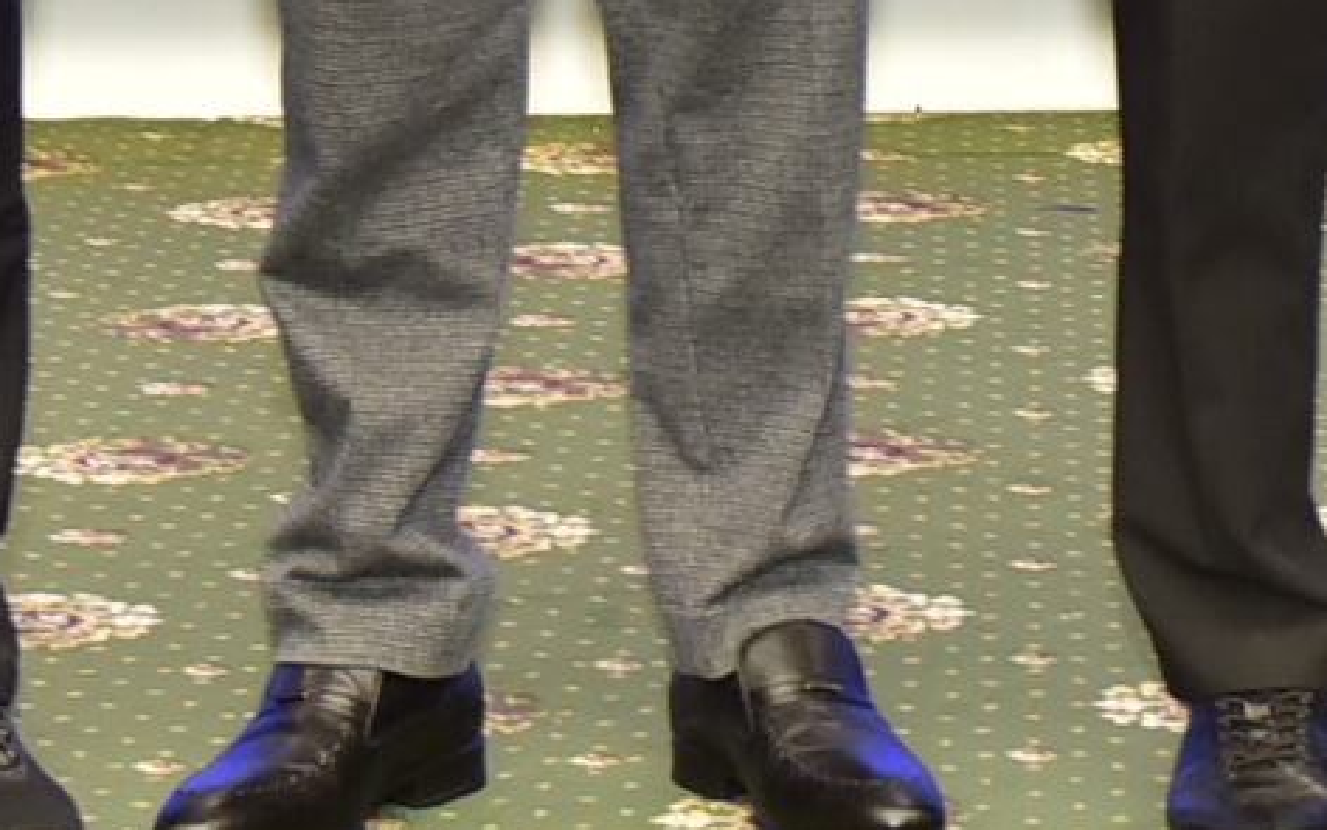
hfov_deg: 10.5
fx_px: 7197
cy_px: -803
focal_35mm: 199
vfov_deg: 6.4
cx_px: 1147
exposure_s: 1/125
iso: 800
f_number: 3.2
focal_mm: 36
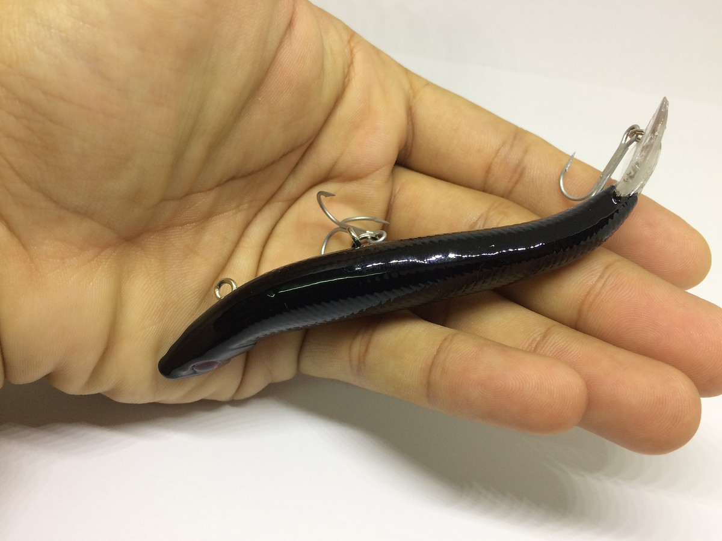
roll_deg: -4.9
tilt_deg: -42.5
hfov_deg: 61.7
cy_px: 270
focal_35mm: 29
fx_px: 605
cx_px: 361
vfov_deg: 48.2
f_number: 2.2
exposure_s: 1/33
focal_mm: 4.15
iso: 40
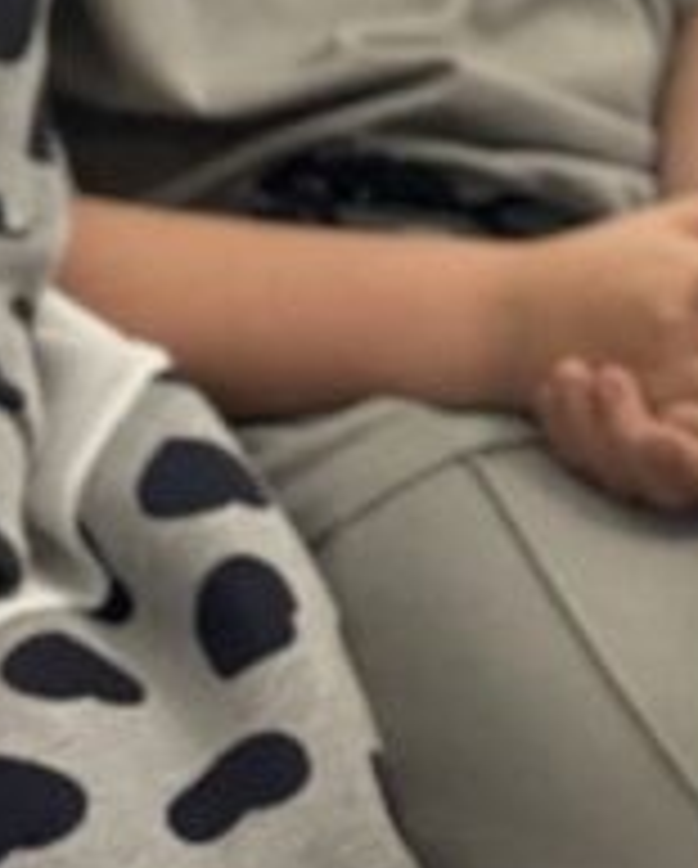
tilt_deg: -12.9
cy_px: -450
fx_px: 6930
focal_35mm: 269
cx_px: 1126
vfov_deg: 7.1
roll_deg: +1.5
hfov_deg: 5.7
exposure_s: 1/100
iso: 250
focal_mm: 6
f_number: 2
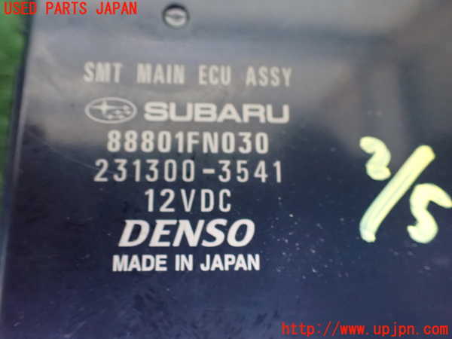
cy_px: 170
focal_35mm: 30
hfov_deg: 60.0
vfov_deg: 46.8
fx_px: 392
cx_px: 226
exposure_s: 1/30
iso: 1250
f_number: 2.3
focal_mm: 5.4
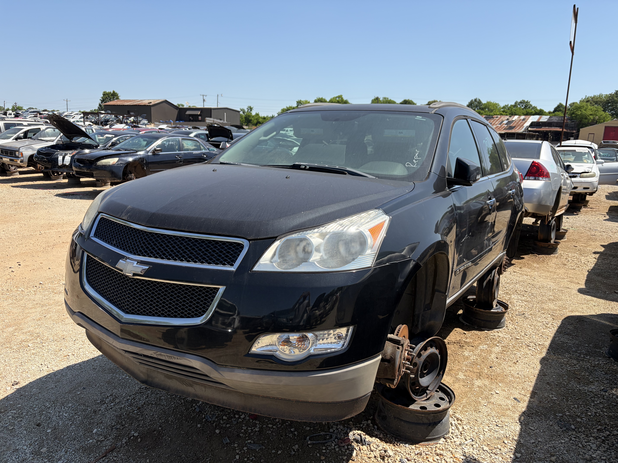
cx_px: 309
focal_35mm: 26
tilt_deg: -11.0
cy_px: 232
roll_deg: -2.0
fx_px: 464
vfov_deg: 53.1
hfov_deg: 67.3
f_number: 1.6
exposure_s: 1/3125
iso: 50
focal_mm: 5.96
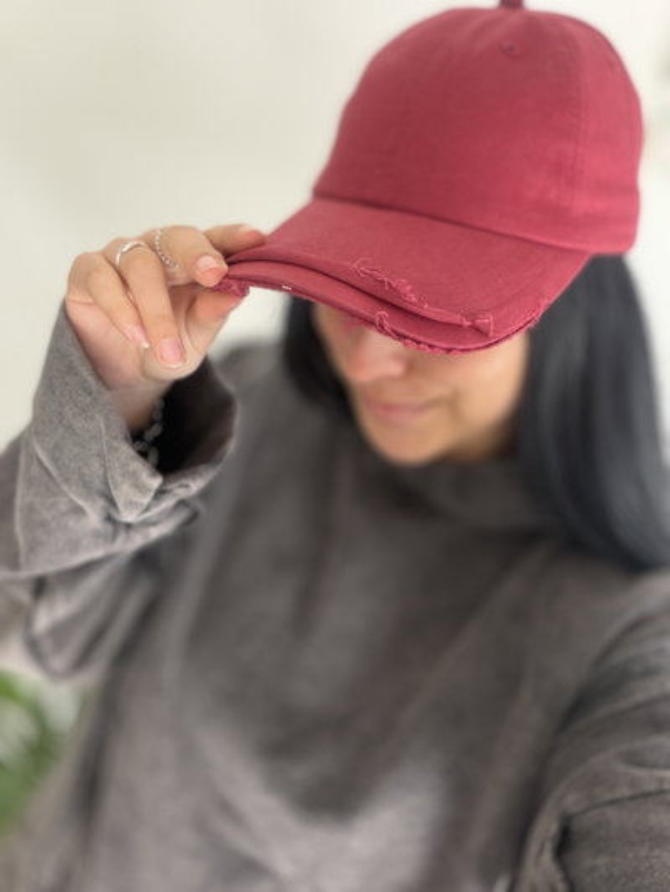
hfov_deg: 46.8
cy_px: 446
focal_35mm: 30
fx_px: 774
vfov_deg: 60.0
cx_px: 335
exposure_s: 1/60
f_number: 1.9
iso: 100
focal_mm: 2.71
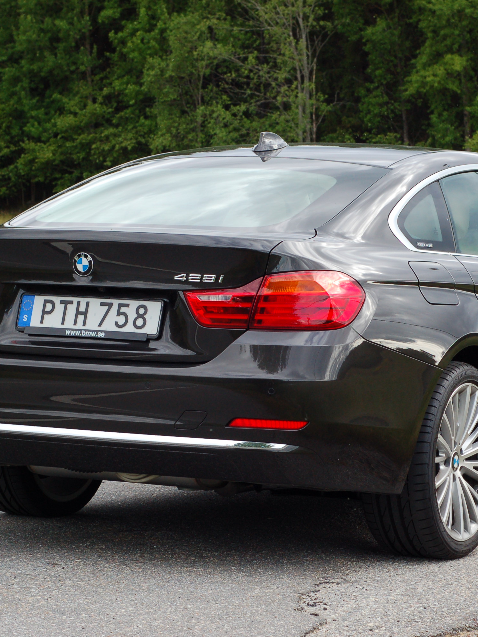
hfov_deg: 13.6
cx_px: 315
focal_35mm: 109
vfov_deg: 18.0
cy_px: 319
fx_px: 2007
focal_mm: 50
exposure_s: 1/200
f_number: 8
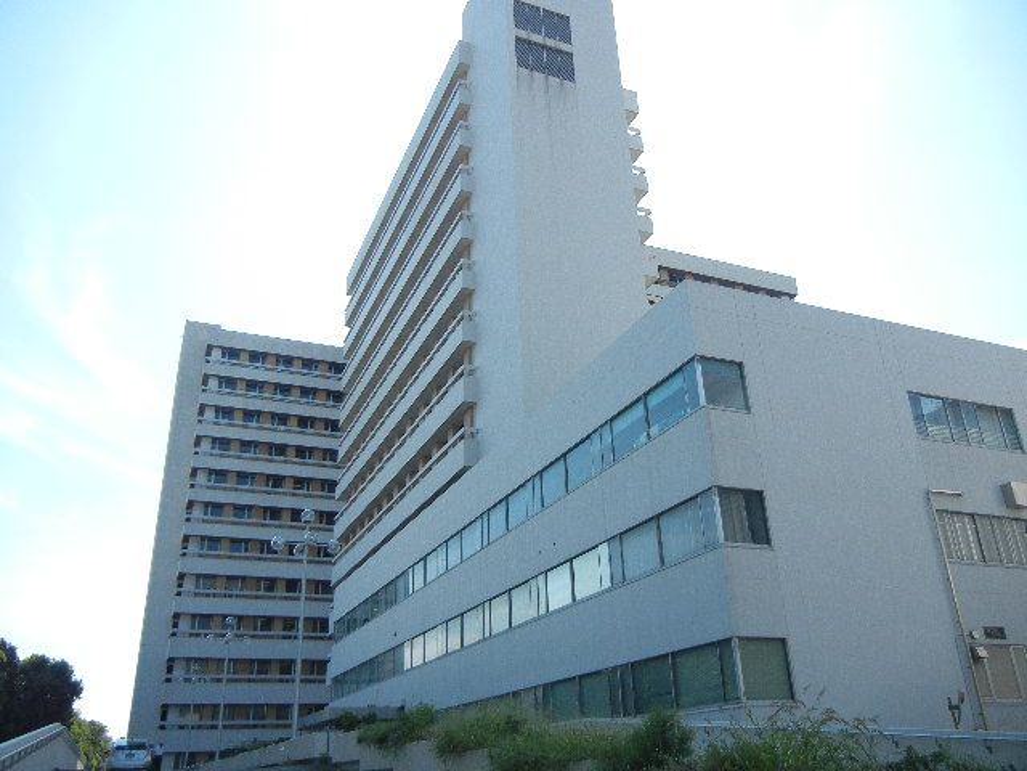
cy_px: 386
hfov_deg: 60.0
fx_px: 890
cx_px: 514
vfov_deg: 46.8
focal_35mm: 30
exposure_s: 1/474
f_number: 7
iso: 230
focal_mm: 5.4
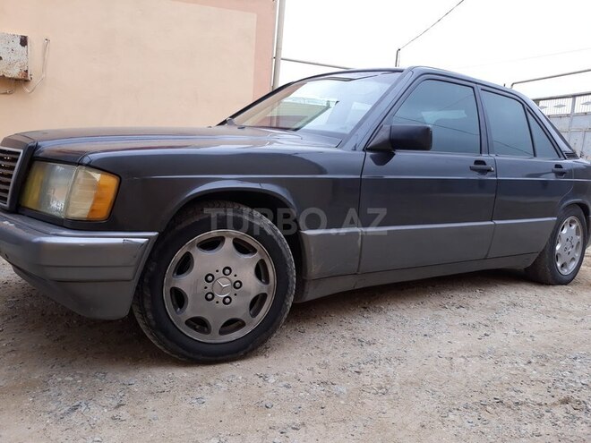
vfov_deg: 51.4
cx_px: 296
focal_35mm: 27
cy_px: 222
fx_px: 461
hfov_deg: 65.3
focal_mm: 3.71
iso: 40
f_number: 1.7
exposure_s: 1/199
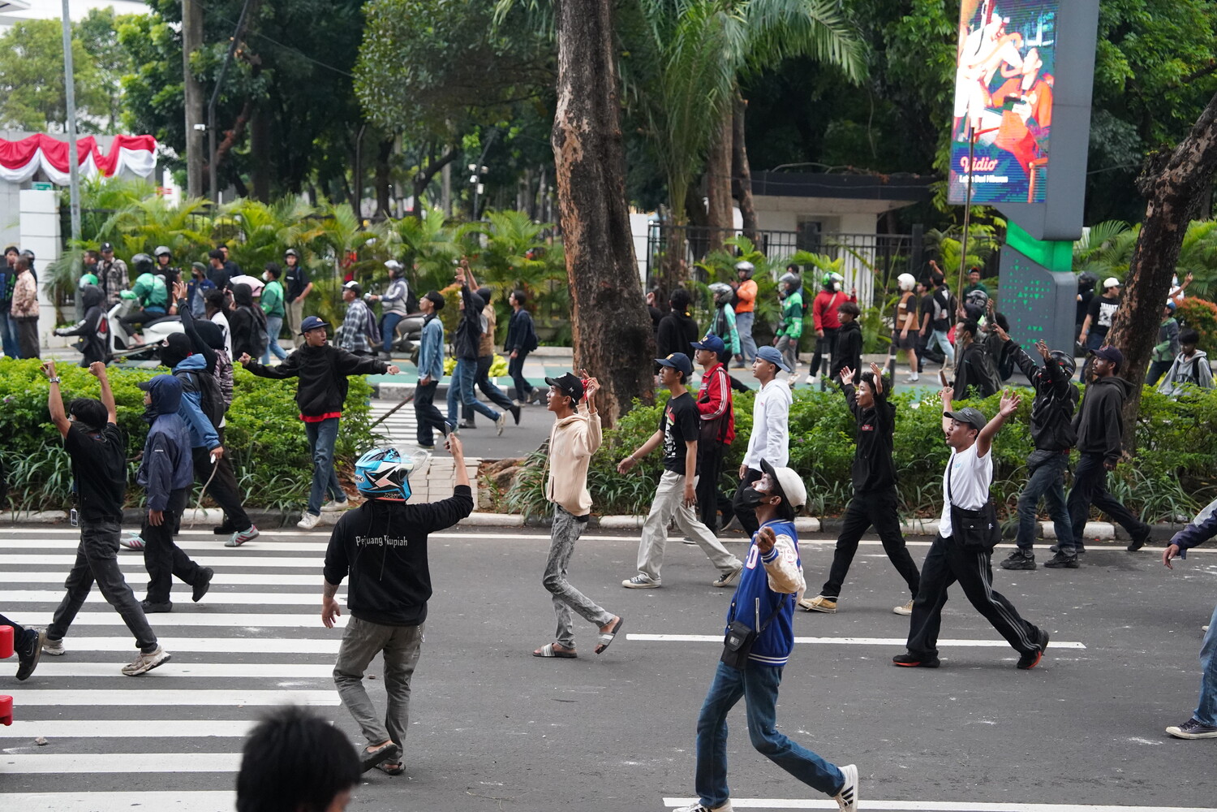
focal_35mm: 56
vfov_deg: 24.2
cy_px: 406
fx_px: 1893
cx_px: 608
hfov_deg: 35.6
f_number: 2.8
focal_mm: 56
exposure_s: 1/640
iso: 6400
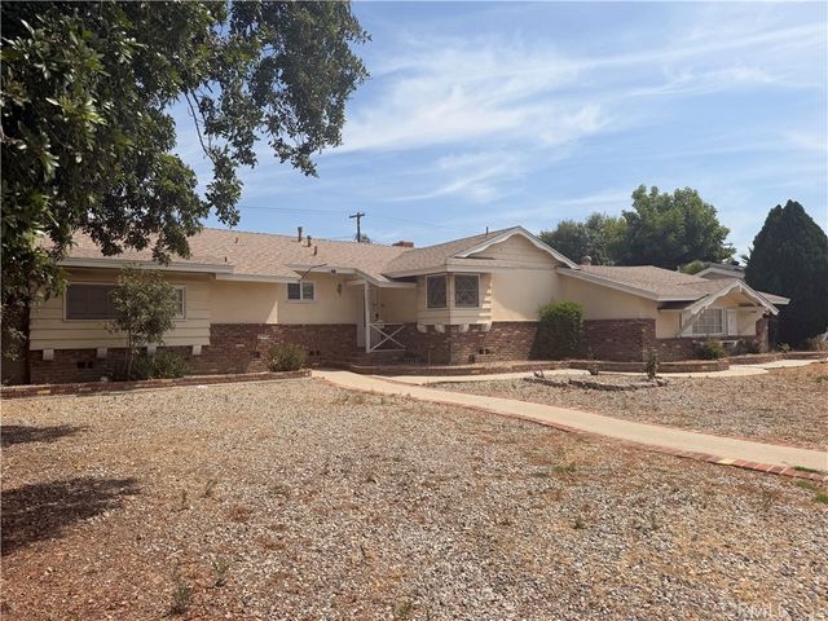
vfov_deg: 56.8
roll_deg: +1.7
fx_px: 574
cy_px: 310
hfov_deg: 71.6
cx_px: 414
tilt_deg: +1.6
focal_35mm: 24
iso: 80
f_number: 1.78
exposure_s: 1/8130
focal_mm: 6.76
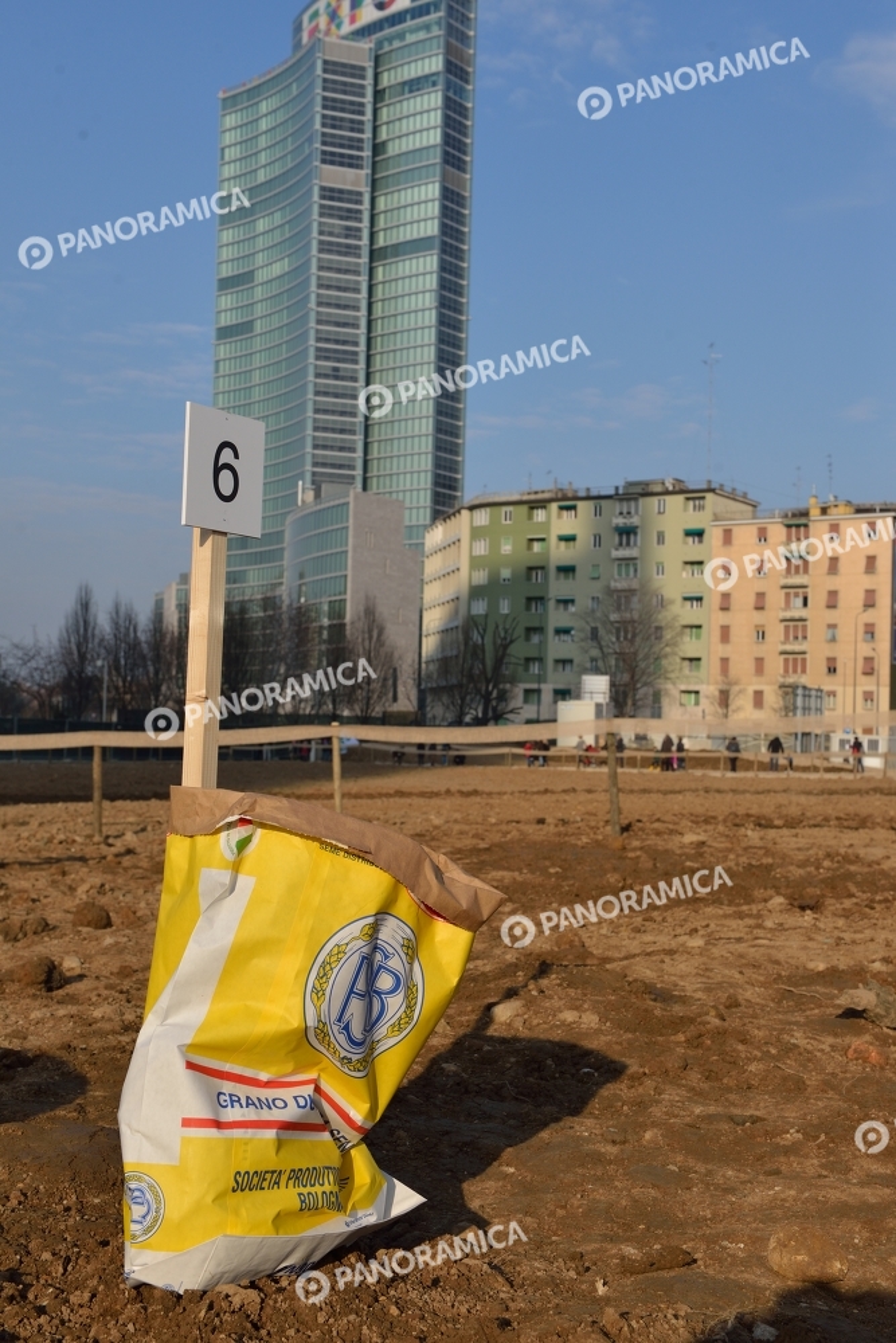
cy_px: 672
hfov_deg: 29.9
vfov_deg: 43.6
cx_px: 448
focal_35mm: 45
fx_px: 1679
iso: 400
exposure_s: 1/1250
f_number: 9
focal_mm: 45
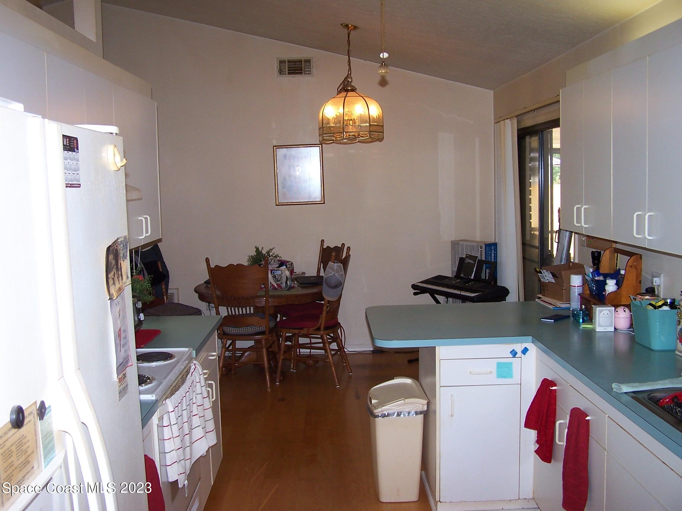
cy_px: 256
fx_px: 749
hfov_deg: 49.0
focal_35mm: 38
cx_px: 341
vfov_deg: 37.7
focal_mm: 6.3
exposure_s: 1/60
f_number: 2.8
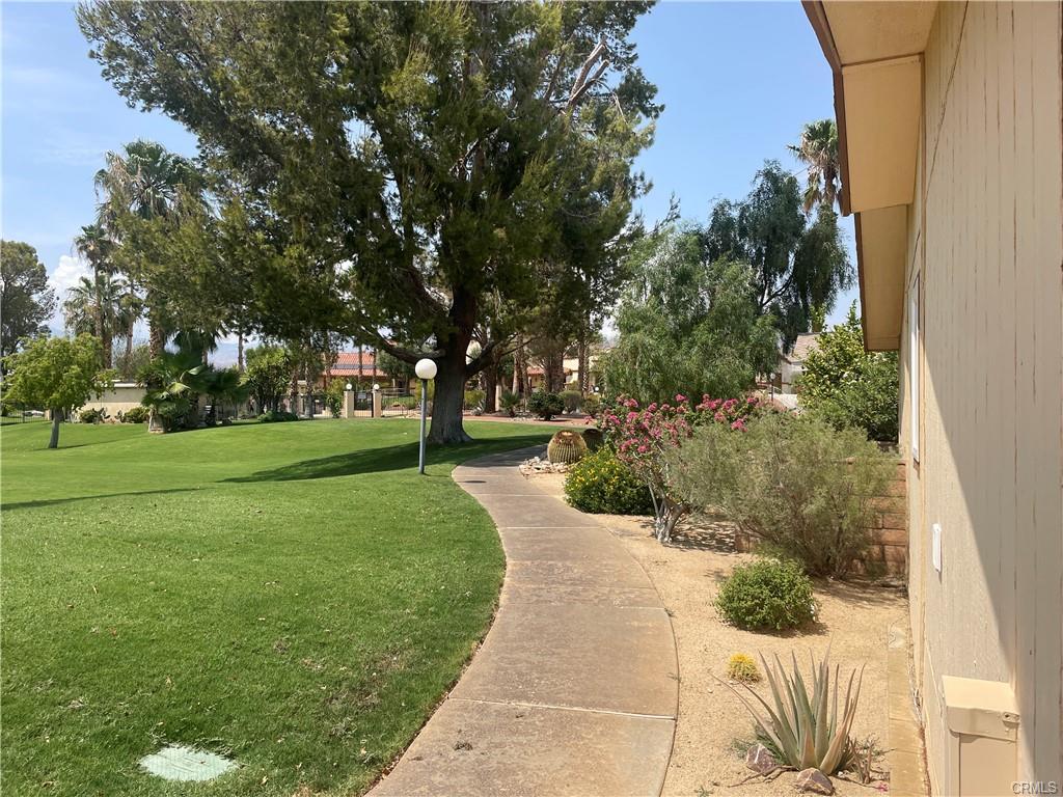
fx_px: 798
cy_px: 398
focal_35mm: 26
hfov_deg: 67.3
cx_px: 532
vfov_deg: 53.1
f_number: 1.6
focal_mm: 4.2
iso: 32
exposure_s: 1/2959
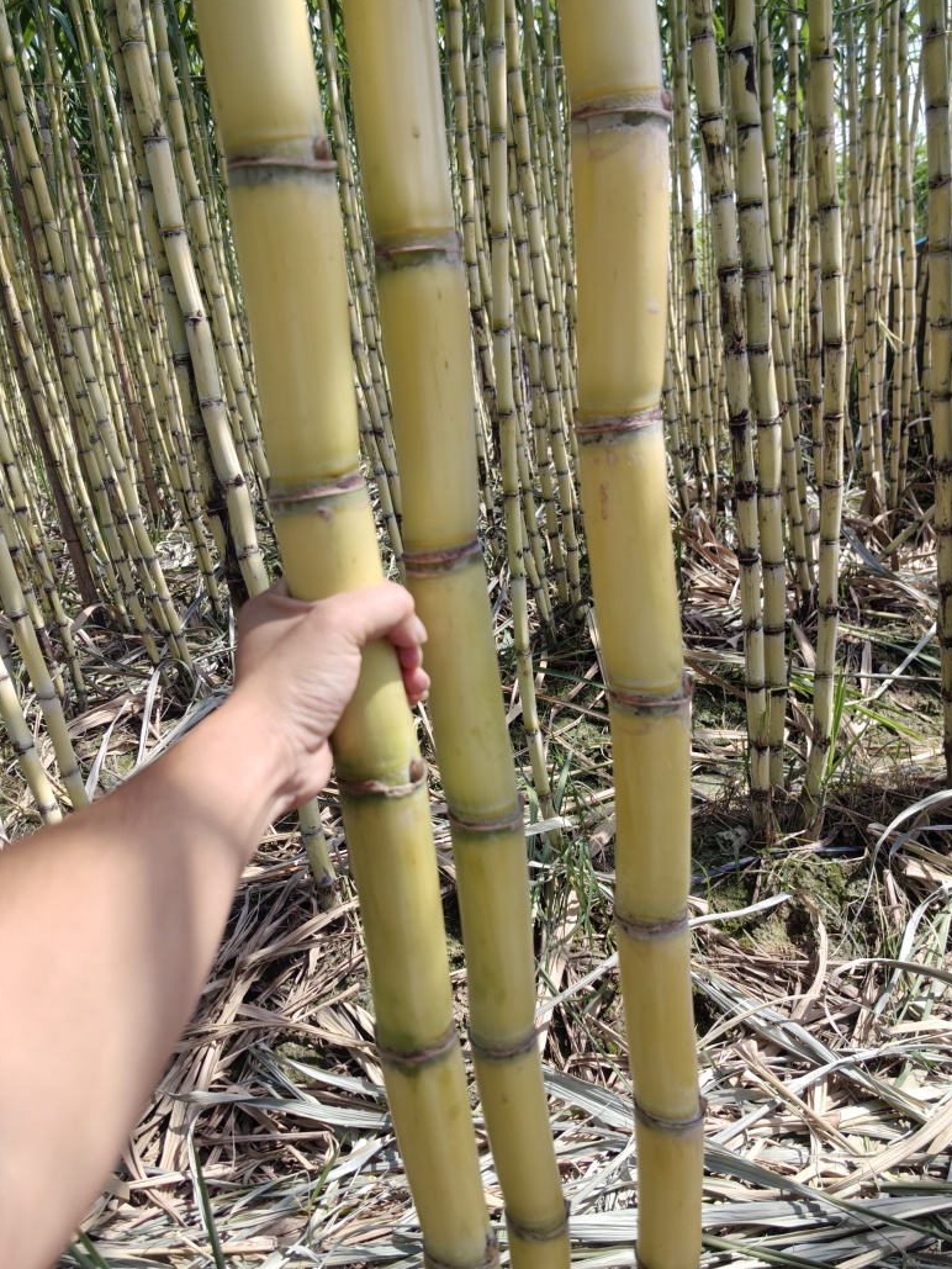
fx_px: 1027
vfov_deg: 63.4
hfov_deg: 49.8
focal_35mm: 28
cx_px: 475
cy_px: 644
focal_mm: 5.72
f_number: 2
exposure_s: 1/1168
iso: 50
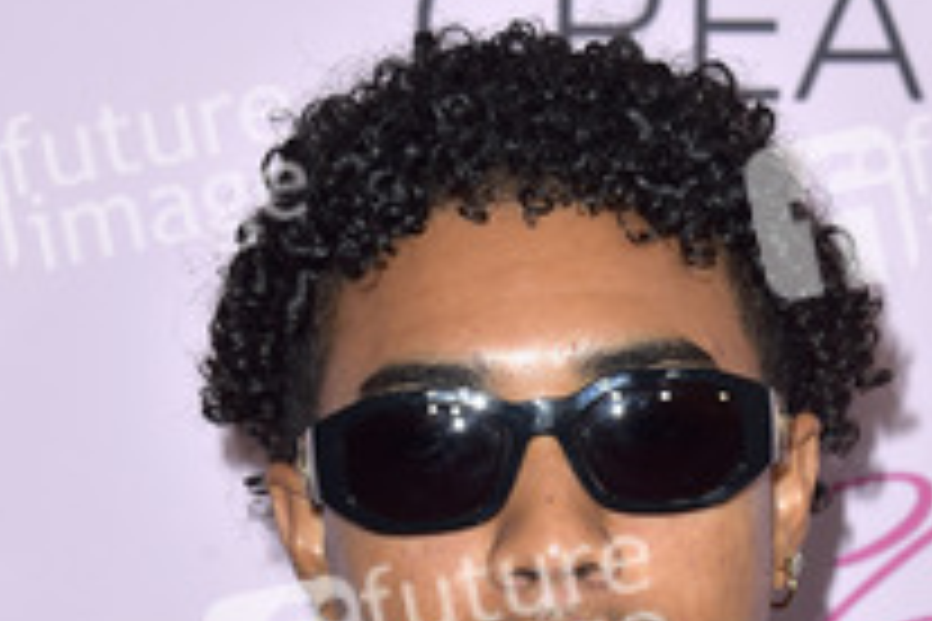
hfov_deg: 10.7
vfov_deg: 7.0
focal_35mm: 193
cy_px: 868
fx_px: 4996
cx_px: 570
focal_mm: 100
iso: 200
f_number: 7.1
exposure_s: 1/250
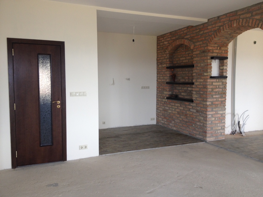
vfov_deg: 40.7
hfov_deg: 52.6
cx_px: 132
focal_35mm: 35
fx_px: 266
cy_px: 98
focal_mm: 4.28
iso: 50
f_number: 2.4
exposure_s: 1/40
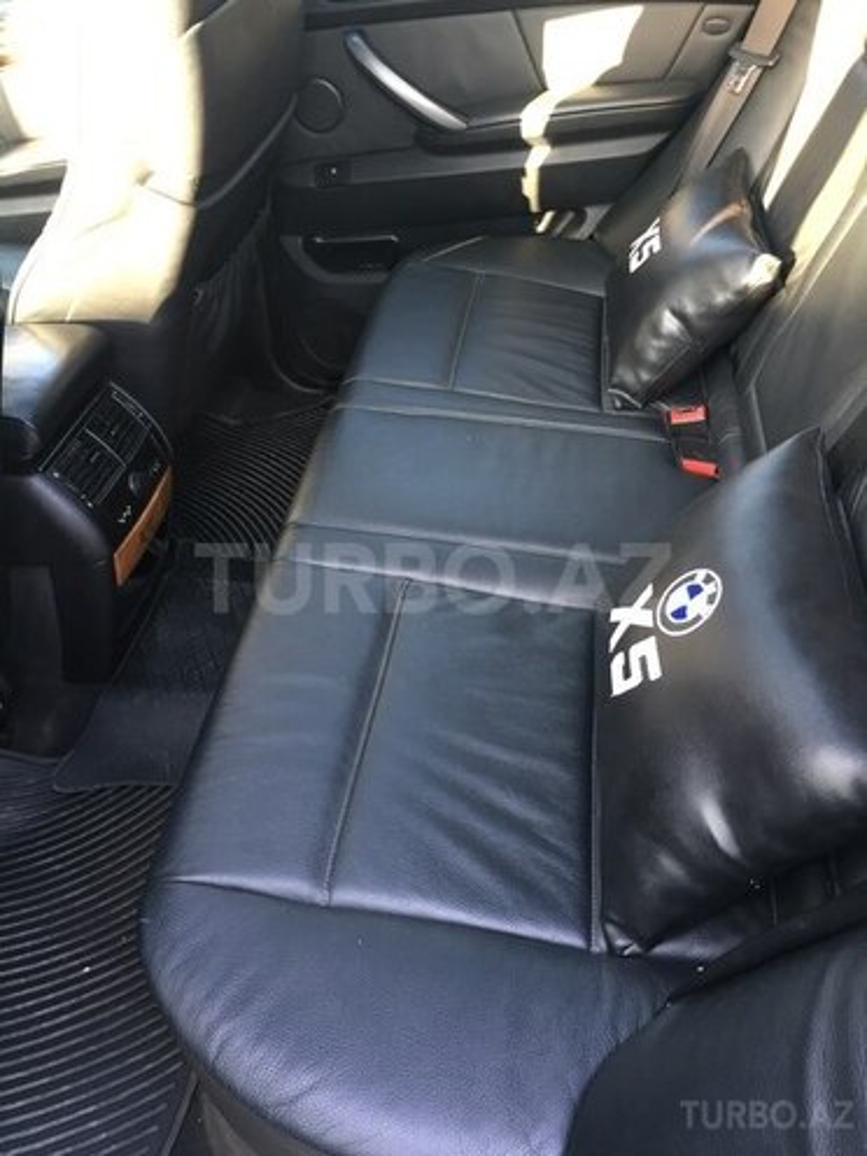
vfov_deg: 61.7
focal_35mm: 29
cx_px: 434
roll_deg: +7.8
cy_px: 578
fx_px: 968
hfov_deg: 48.2
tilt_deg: -38.1
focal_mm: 4.15
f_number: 2.2
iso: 100
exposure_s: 1/33
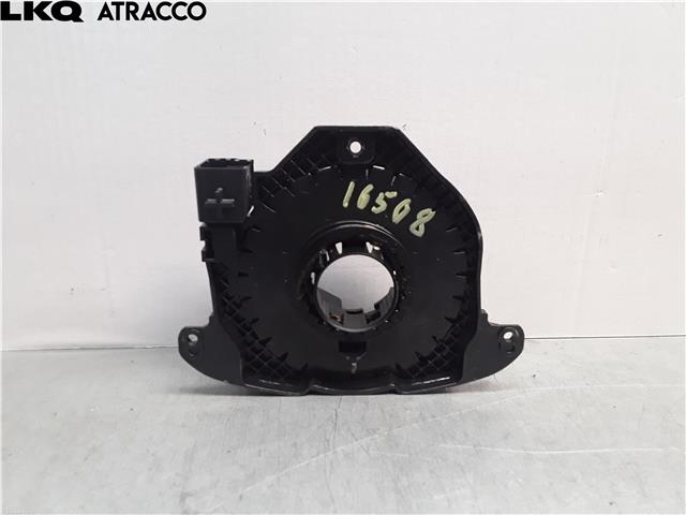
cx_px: 343
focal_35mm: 28
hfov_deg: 63.4
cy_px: 258
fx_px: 555
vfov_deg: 49.7
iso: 80
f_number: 1.9
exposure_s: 1/50
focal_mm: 2.91
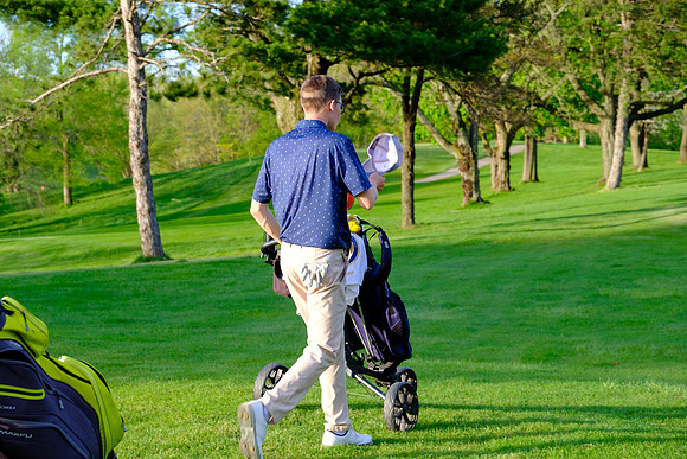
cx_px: 344
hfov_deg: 27.0
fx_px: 1432
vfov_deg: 18.2
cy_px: 230
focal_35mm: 75
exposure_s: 1/200
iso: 250
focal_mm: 50
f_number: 5
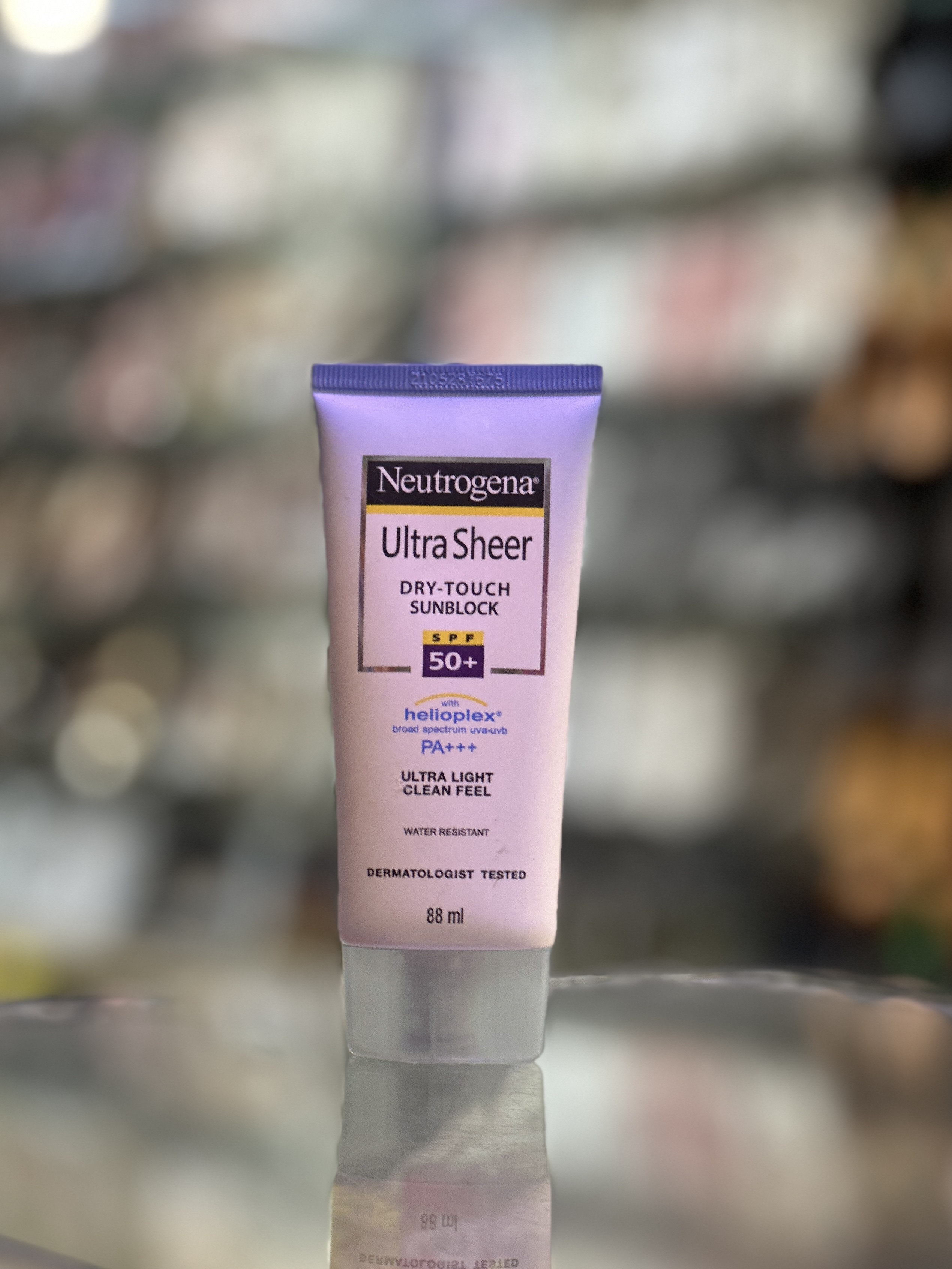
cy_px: 634
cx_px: 476
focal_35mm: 77
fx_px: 2823
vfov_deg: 25.3
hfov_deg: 19.1
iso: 125
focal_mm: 9
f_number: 2.8
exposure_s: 1/33
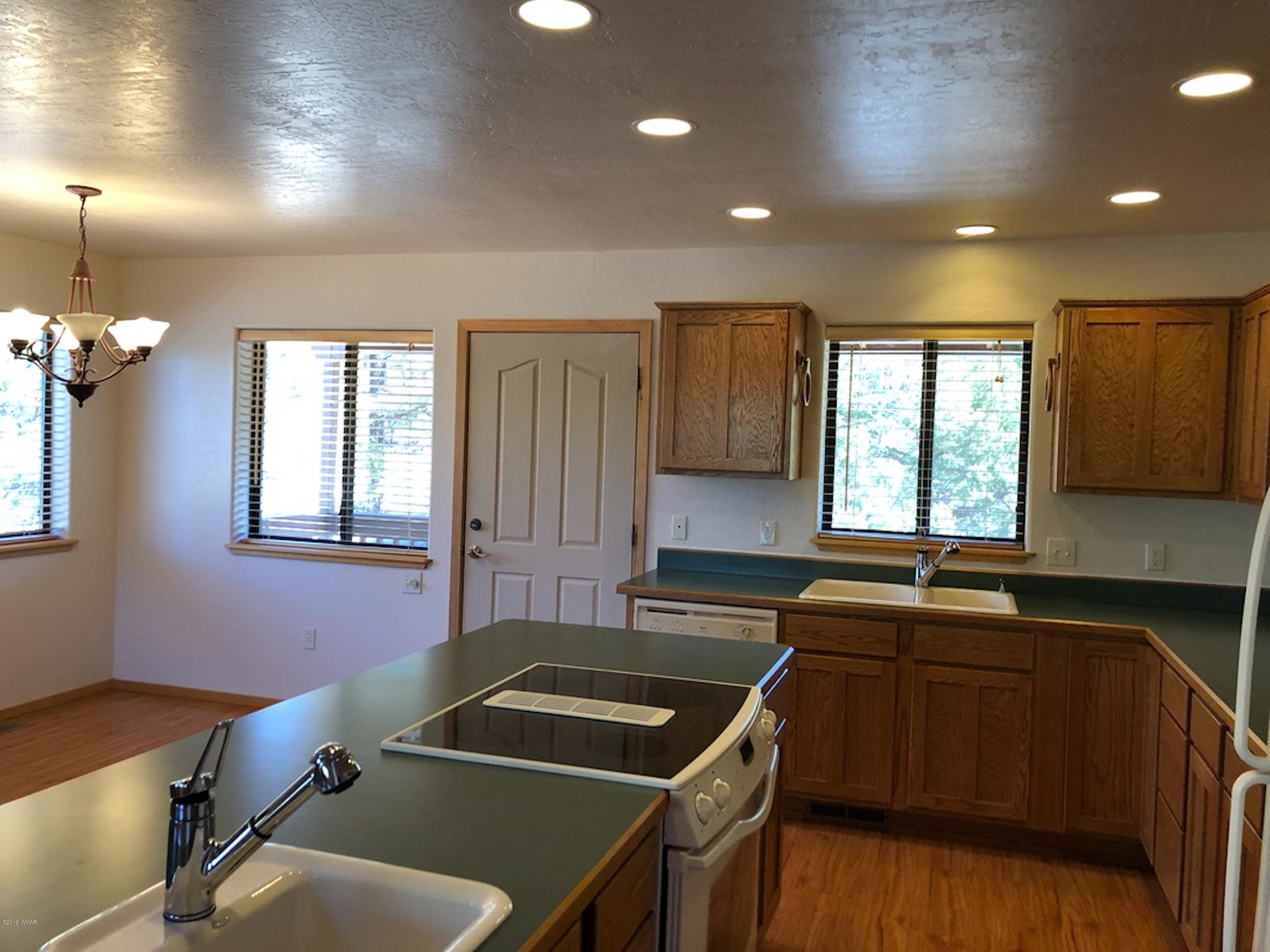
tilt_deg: -1.0
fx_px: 1027
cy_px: 476
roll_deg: -1.3
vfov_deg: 49.7
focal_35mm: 28
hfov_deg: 63.4
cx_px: 635
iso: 32
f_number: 1.8
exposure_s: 1/30
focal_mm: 3.99
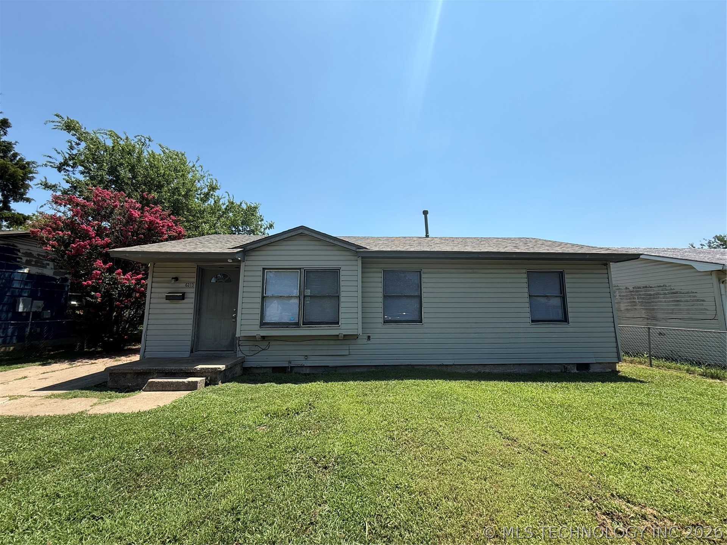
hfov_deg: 102.1
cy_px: 272
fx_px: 294
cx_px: 364
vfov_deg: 85.7
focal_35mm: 14
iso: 50
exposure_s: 1/1698
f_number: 2.2
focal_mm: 2.22
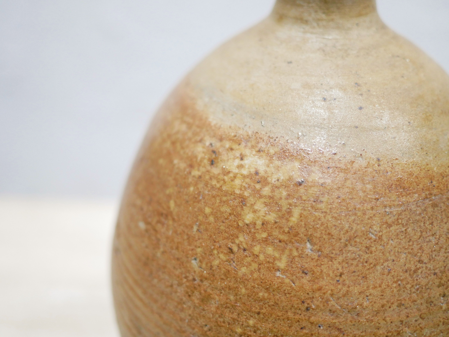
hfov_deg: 46.8
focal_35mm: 40
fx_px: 519
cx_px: 224
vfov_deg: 36.0
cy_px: 168
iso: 1600
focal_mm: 20
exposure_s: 1/60
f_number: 1.7
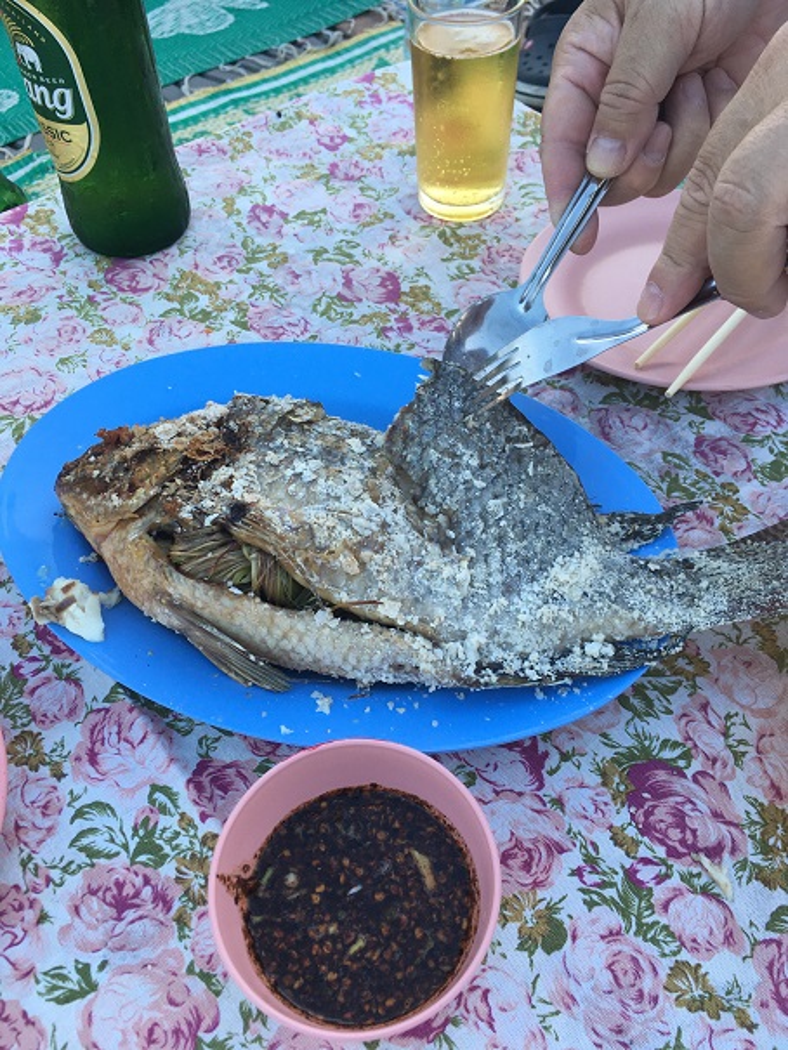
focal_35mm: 29
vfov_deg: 61.6
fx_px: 880
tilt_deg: -51.3
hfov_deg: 48.2
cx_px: 394
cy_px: 525
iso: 25
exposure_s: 1/50
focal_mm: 4.15
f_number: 2.2
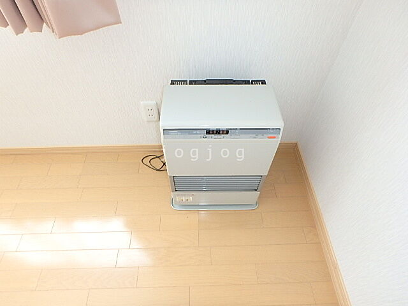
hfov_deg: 79.0
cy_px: 153
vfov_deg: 63.4
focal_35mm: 21
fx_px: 248
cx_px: 204
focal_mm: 3.7
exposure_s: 1/50
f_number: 3.5
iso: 200
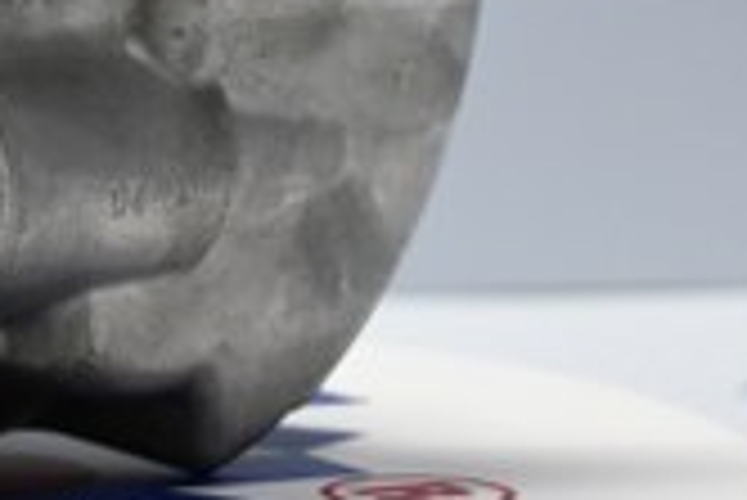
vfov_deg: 7.9
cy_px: -230
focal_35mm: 171
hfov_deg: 11.5
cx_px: -356
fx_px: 3549
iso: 560
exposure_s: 1/50
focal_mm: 31.5
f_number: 5
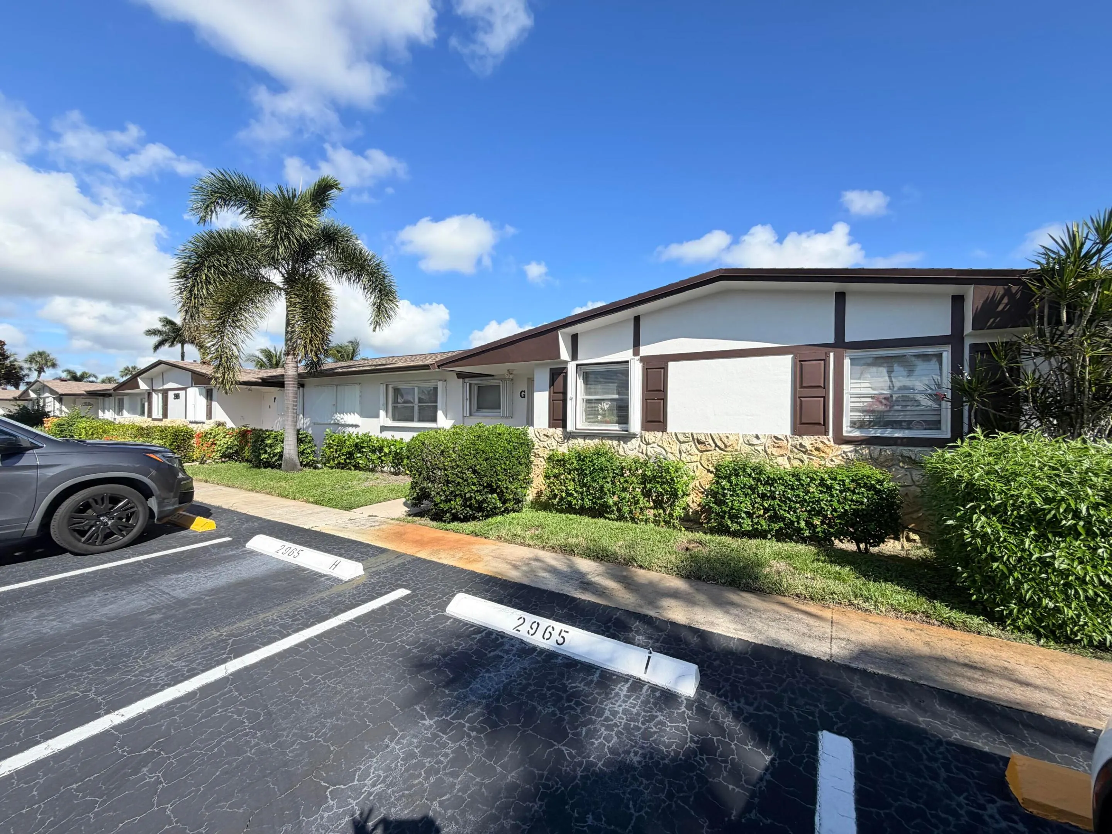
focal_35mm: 14
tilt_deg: +0.7
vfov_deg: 85.7
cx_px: 556
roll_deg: -0.8
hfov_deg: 102.1
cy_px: 417
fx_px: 450
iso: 20
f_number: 2.2
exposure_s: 1/830
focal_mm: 2.22
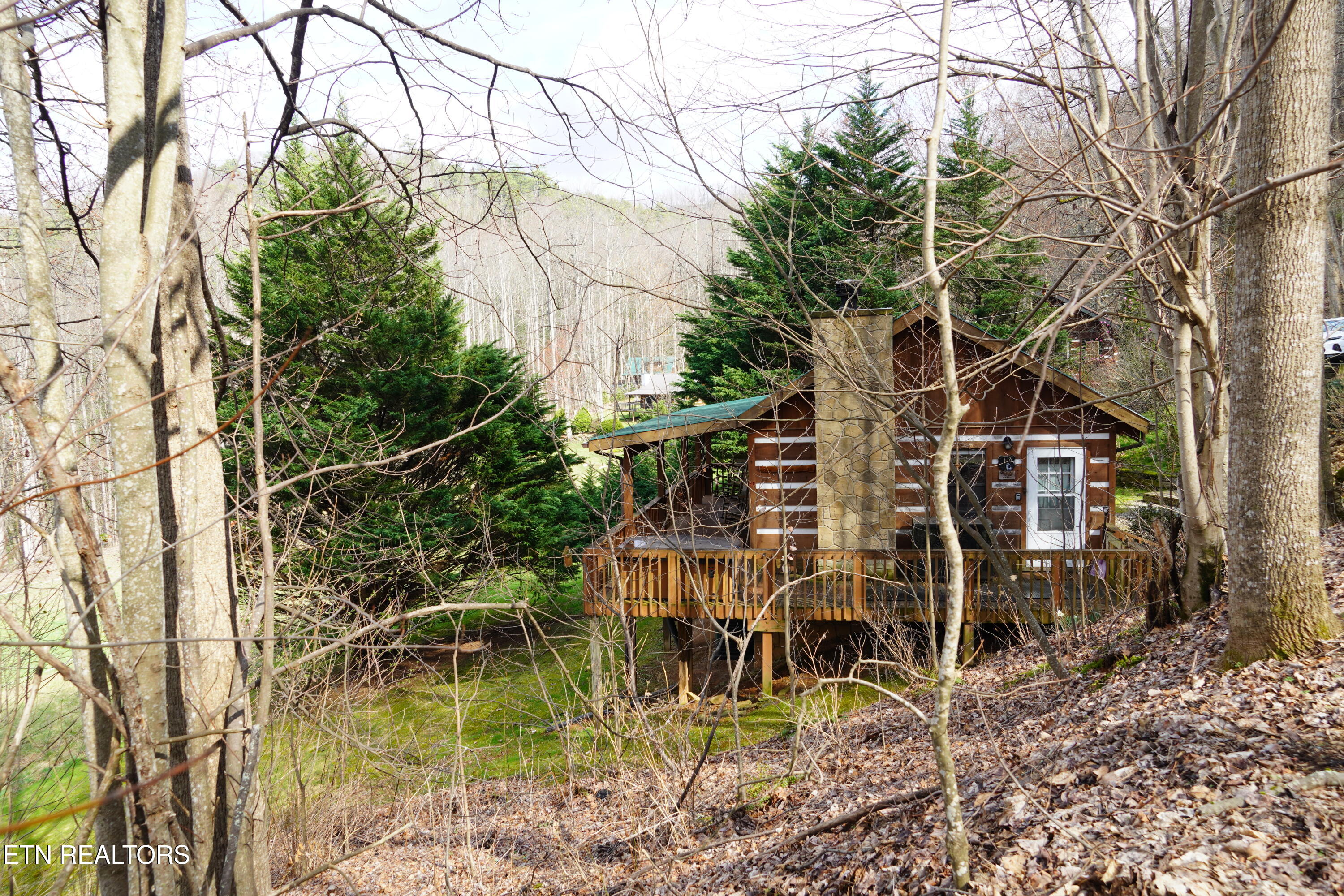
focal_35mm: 27
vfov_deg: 47.9
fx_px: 1008
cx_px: 672
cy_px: 448
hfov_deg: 67.4
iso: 100
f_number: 6.3
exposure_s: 1/100
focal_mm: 18
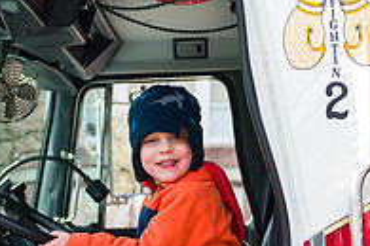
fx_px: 1038
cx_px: 118
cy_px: 210
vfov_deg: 13.5
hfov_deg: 20.1
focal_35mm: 101
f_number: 4
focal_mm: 34
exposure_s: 1/1000
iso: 200
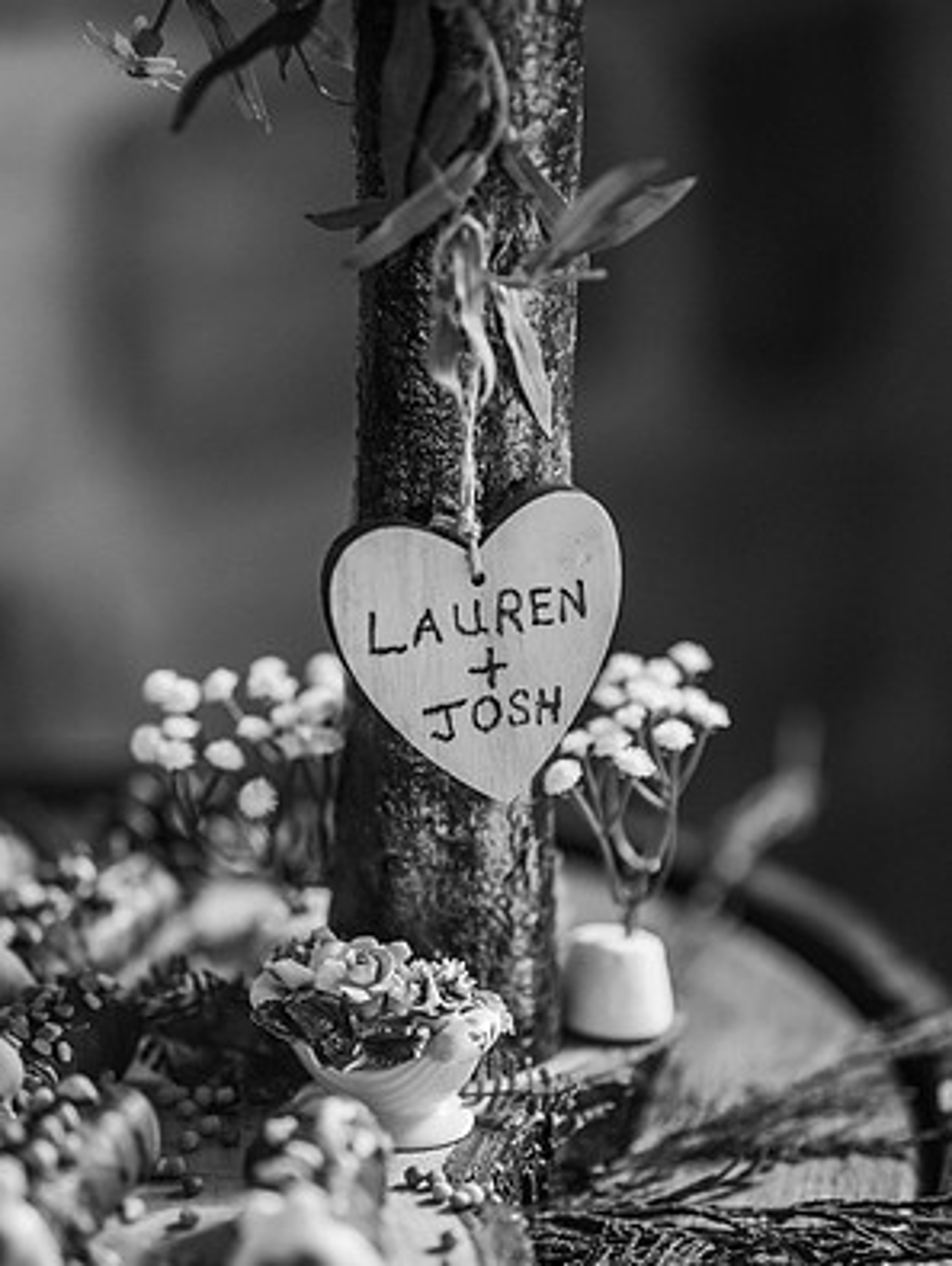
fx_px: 3405
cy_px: 689
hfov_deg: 15.9
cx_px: 478
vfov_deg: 21.1
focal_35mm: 93
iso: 400
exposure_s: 1/250
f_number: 2
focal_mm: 85
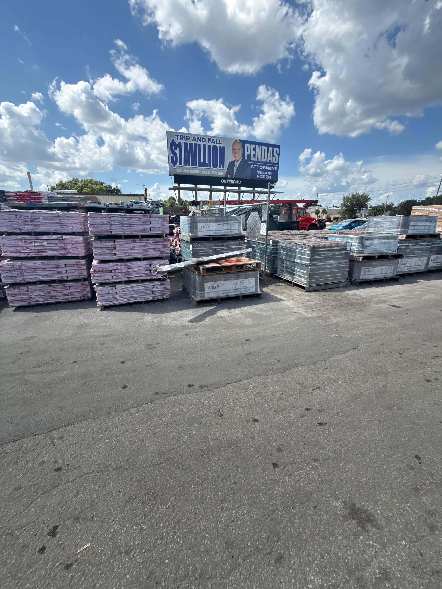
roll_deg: +0.9
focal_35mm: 14
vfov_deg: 102.1
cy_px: 294
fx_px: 238
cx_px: 221
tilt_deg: -18.6
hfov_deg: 85.7
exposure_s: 1/1033
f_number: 2.2
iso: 50
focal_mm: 2.22
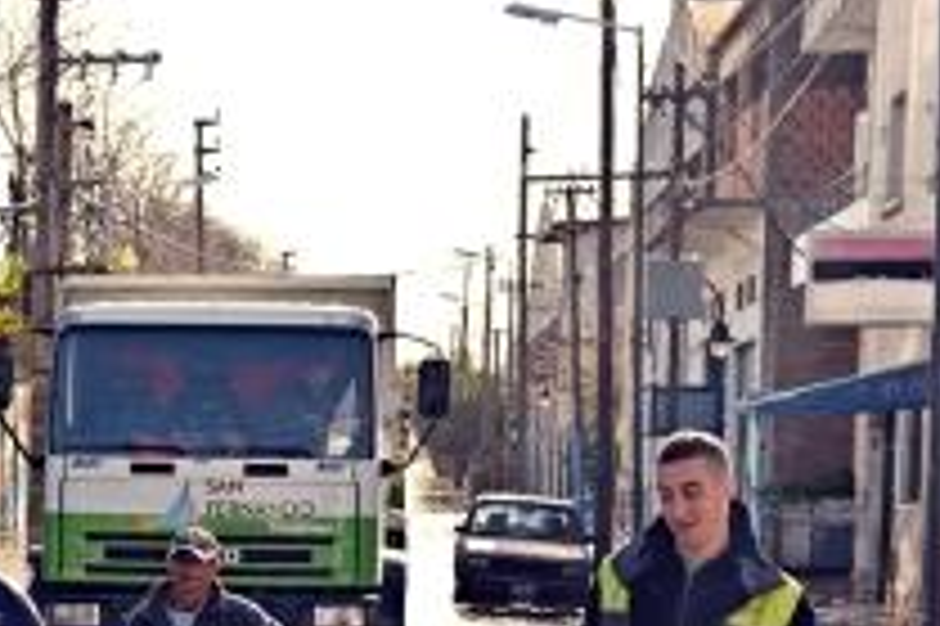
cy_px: 655
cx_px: 58
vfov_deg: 10.2
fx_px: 3470
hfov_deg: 15.2
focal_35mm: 133
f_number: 6.3
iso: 200
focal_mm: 62
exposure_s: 1/640
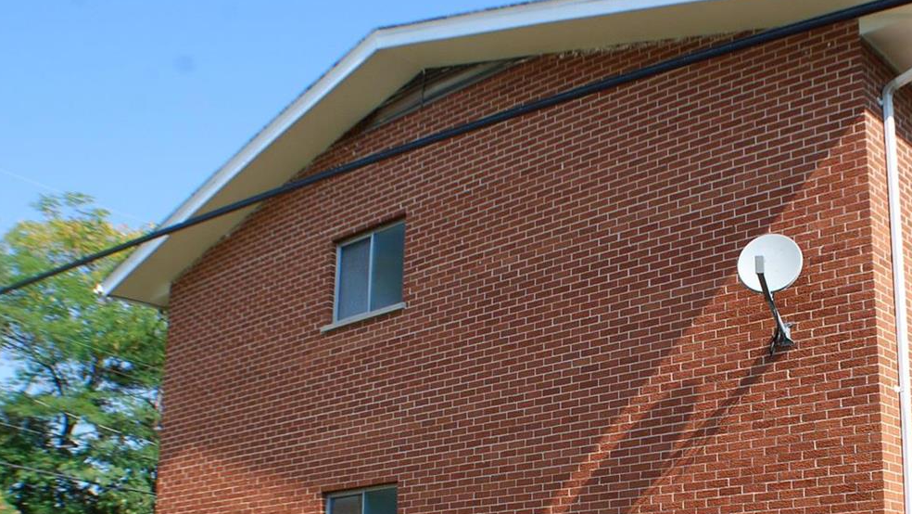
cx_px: 691
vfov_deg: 20.1
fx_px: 1424
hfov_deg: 34.7
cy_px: 458
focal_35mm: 59
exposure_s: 1/160
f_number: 9
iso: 200
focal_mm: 23
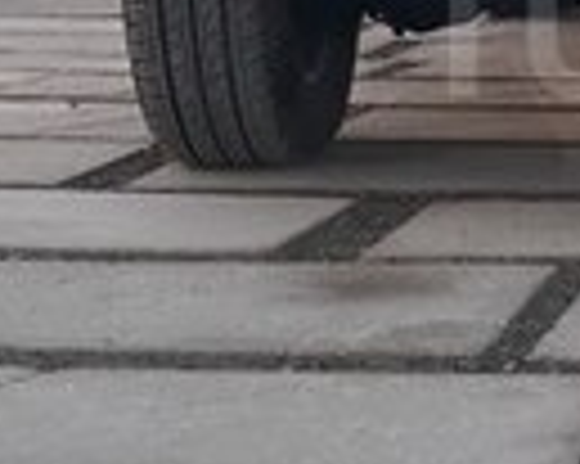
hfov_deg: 13.4
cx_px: 872
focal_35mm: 135
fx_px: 2316
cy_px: 29
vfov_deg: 11.3
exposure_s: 1/100
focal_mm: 3.71
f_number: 1.7
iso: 50
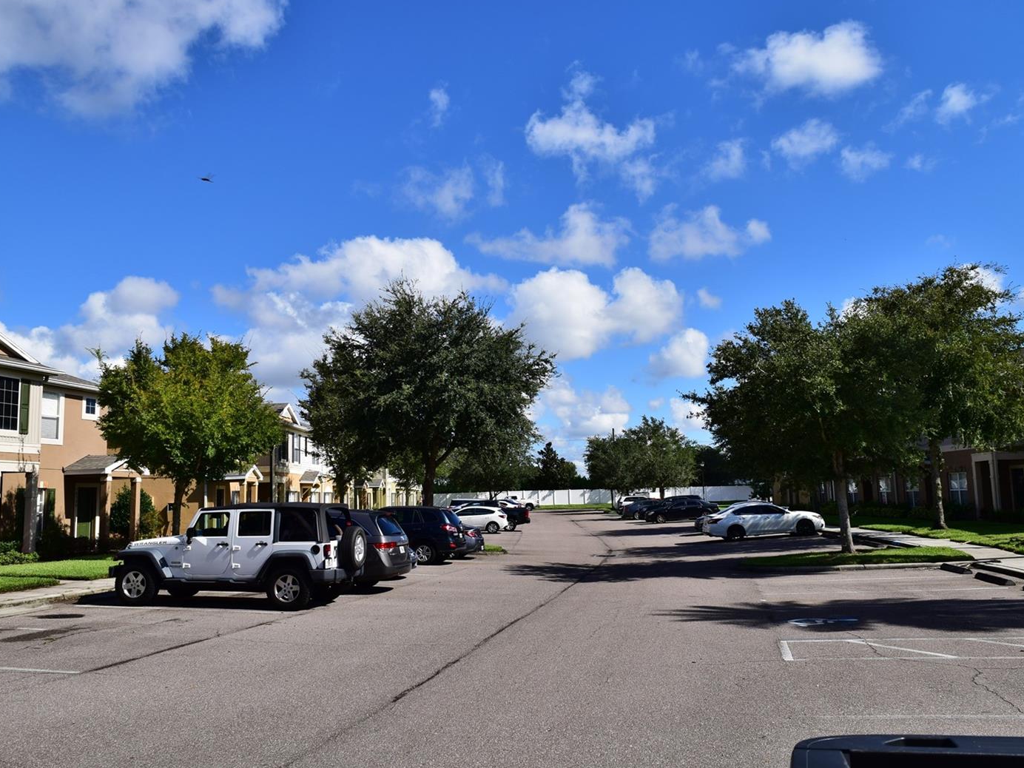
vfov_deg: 46.8
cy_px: 377
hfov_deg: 60.0
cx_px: 510
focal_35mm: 30
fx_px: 887
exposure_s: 1/250
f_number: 9
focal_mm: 18
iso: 100
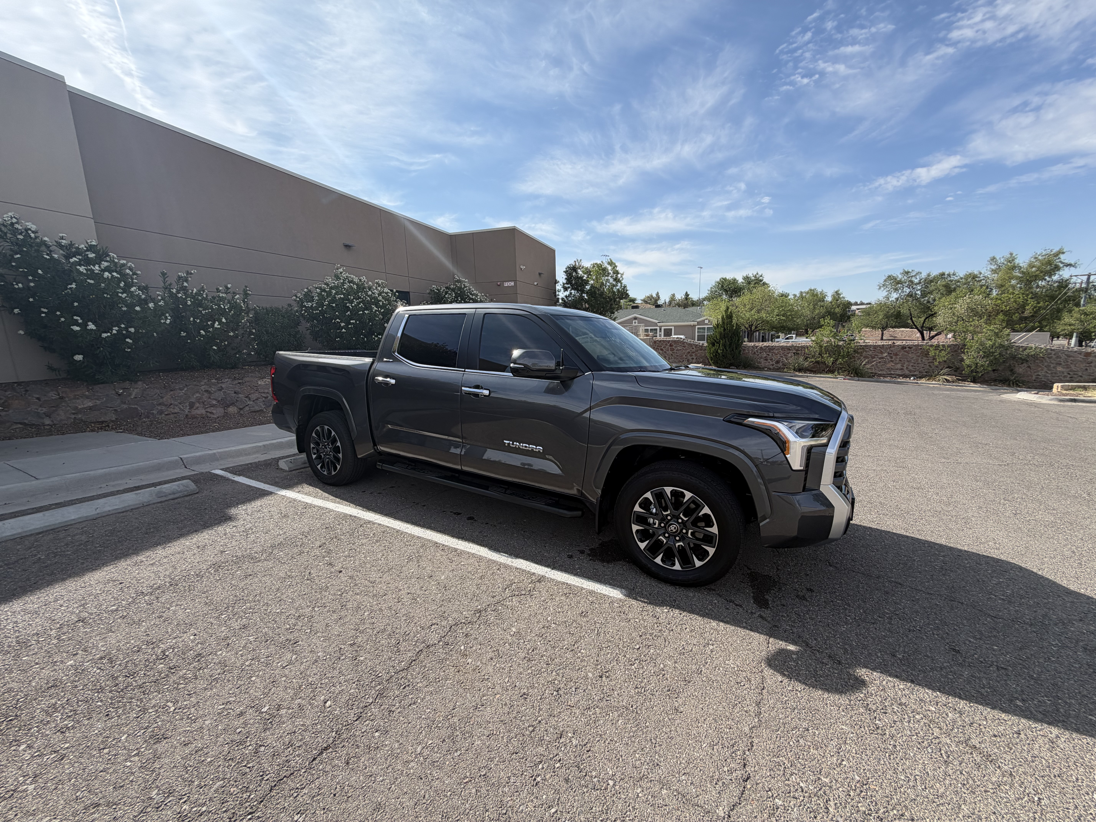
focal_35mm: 14
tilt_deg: -9.8
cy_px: 411
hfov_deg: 102.1
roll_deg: +1.3
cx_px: 548
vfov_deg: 85.7
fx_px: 443
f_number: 2.2
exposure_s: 1/799
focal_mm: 2.22
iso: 20
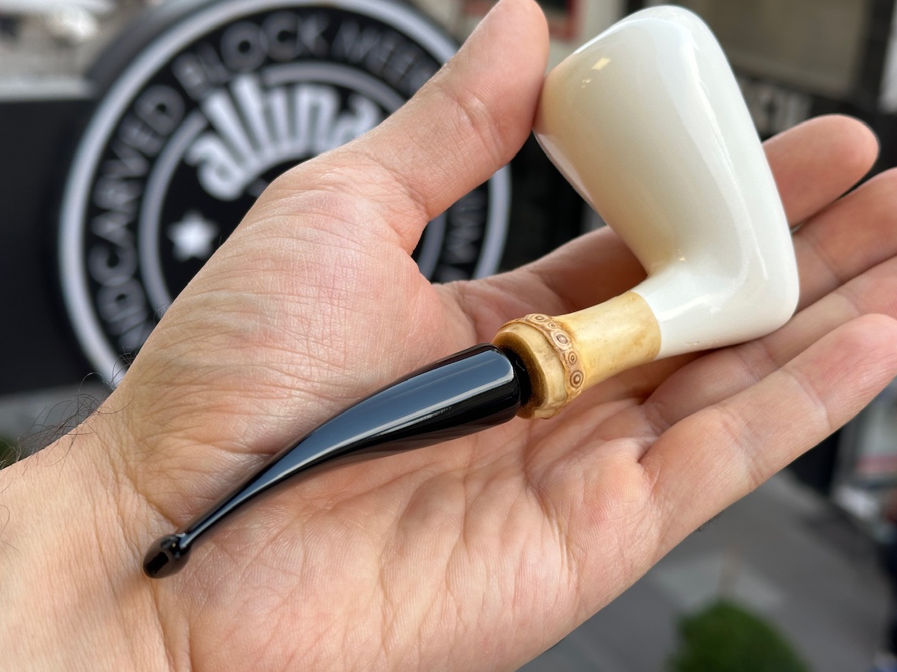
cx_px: 460
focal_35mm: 54
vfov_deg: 27.0
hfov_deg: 35.5
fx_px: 1399
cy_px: 313
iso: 50
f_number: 1.78
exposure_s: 1/205
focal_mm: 6.86
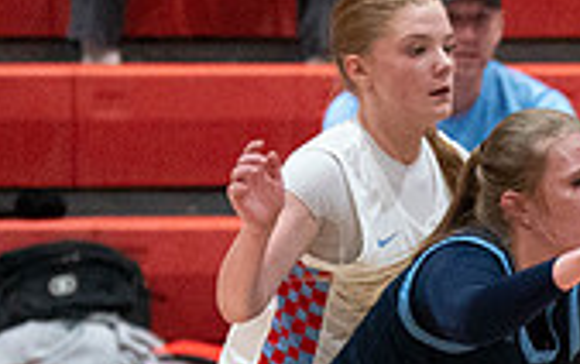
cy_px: 413
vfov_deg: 1.2
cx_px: 877
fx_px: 17690
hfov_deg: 1.9
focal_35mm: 1118
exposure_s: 1/1000
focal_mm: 200
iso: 5000
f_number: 2.8
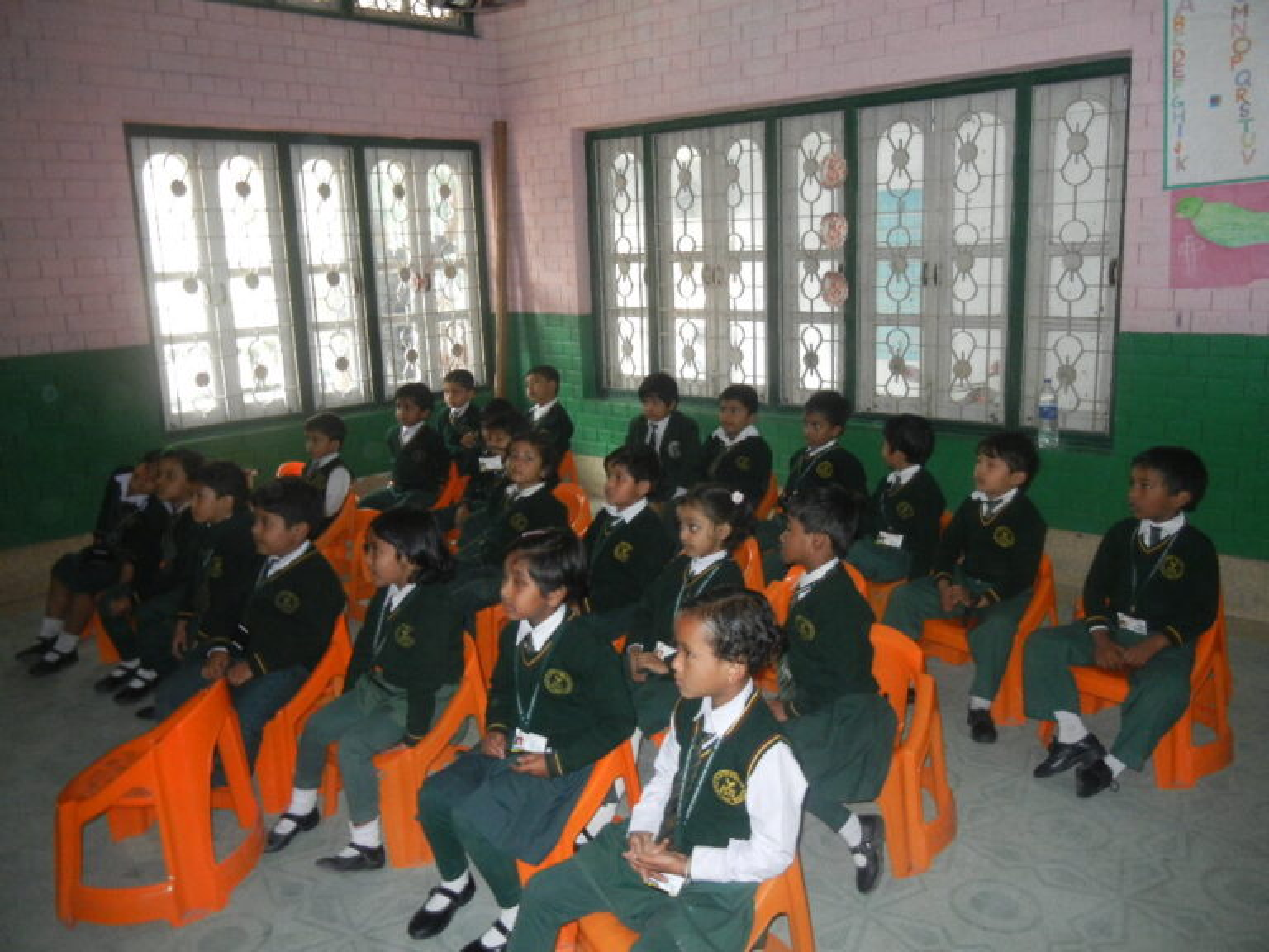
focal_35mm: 30
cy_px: 476
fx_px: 1100
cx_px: 634
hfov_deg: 60.0
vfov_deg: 46.8
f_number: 3.5
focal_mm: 5.4
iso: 454
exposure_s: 1/30
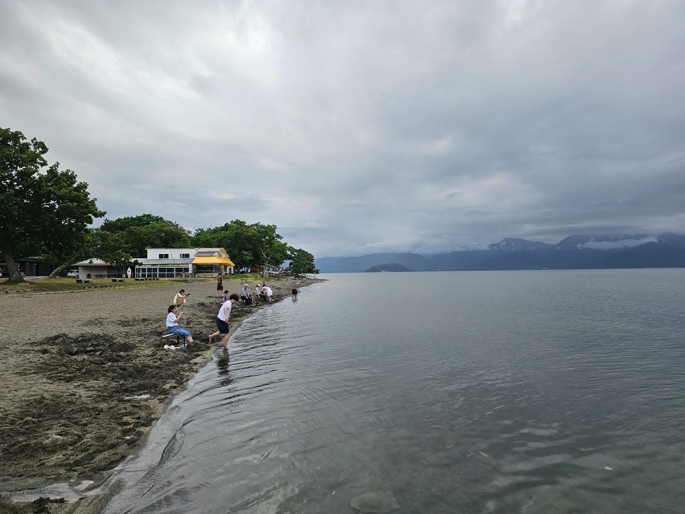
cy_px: 257
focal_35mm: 23
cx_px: 342
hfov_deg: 73.9
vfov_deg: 58.9
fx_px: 455
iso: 10
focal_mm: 6.3
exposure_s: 1/575
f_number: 1.7
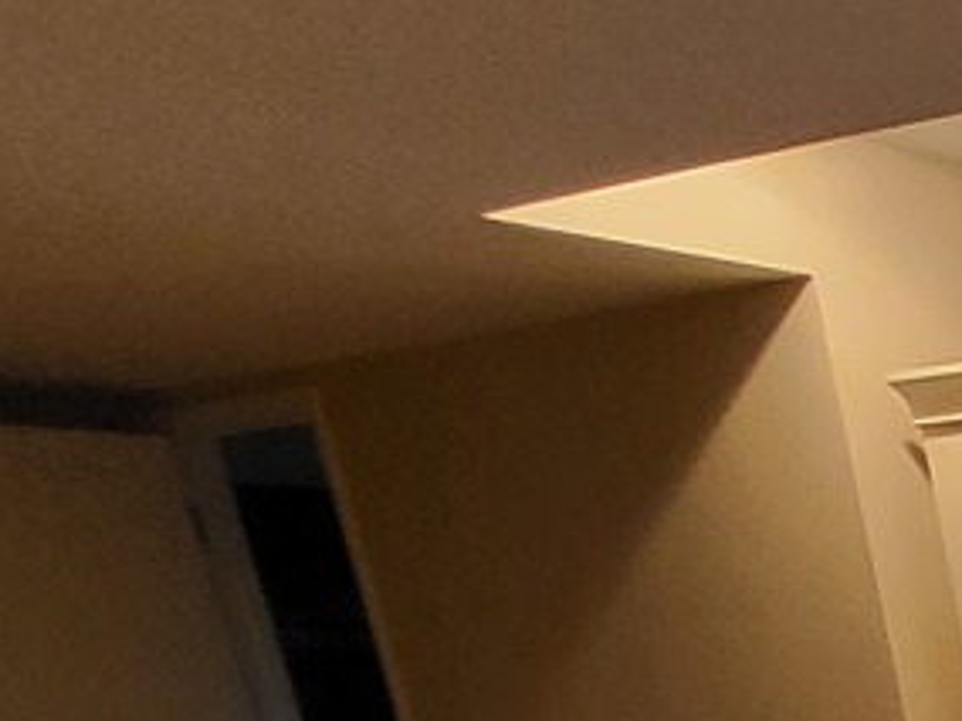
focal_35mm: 66
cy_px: 1280
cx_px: 2161
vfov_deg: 18.0
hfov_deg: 16.5
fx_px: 1834
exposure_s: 1/60
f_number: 2.2
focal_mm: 1.74
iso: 400
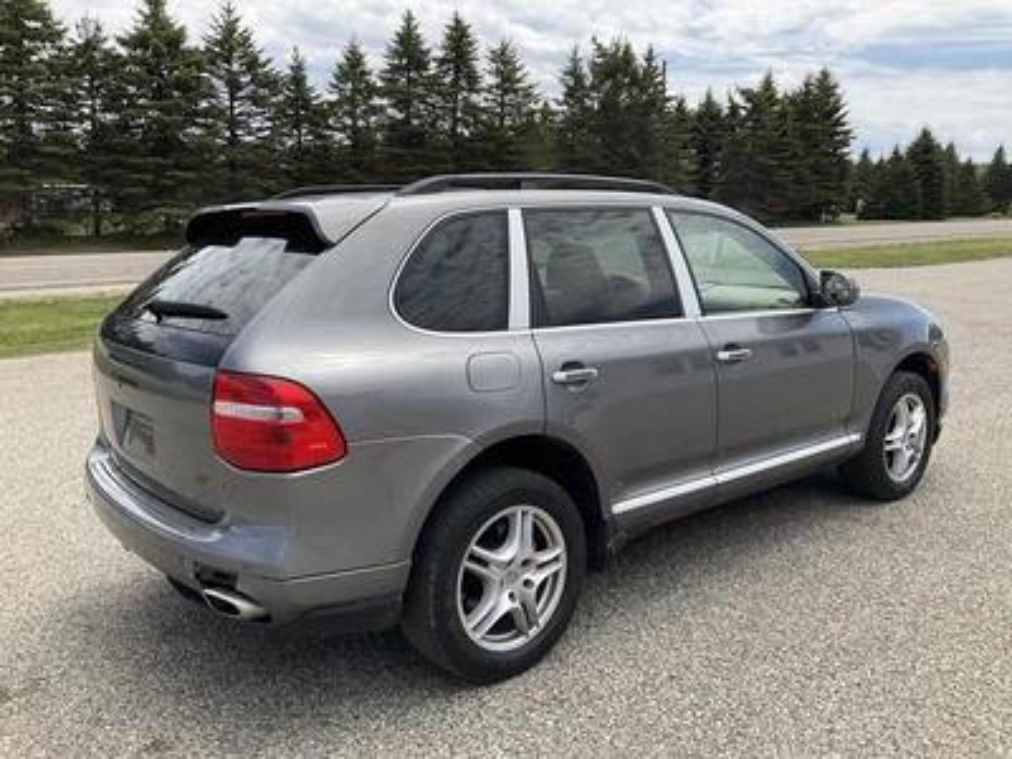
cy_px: 380
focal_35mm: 29
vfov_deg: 48.2
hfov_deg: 61.7
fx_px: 848
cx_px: 506
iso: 25
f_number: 1.8
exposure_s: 1/1168
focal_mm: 3
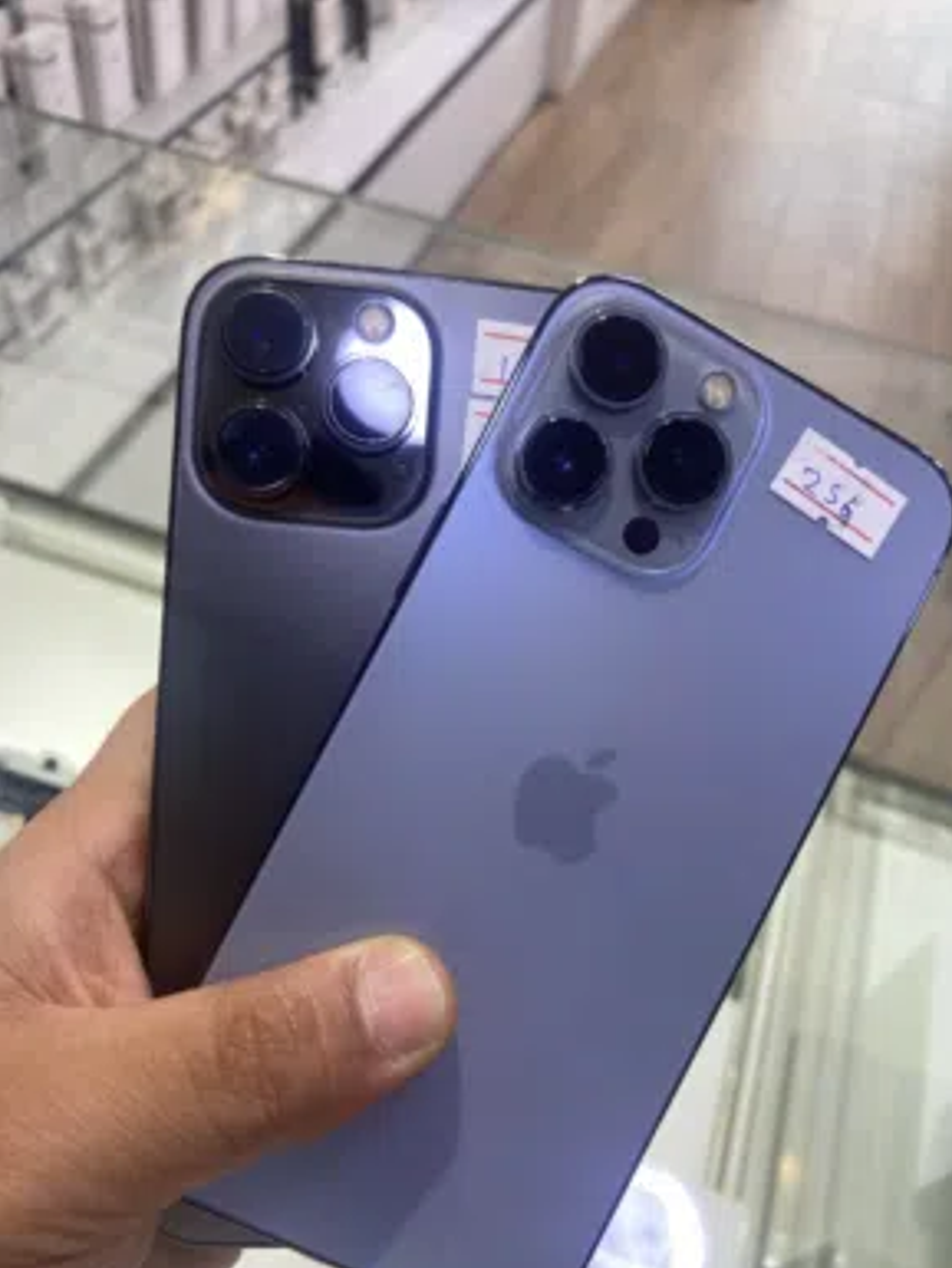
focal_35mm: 27
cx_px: 491
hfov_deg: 51.4
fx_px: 990
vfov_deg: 65.3
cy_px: 655
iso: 50
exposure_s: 1/100
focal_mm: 4.25
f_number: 1.8
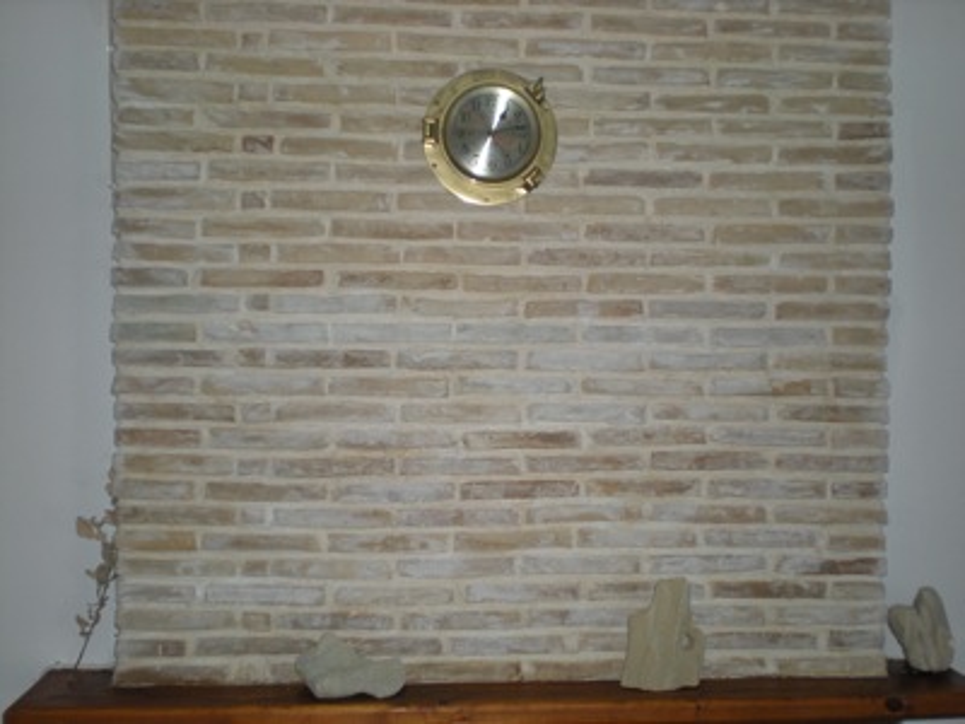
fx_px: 1227
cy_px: 362
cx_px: 482
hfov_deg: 42.9
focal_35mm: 44
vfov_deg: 32.9
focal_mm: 7.4
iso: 88
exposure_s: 1/60
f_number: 3.5
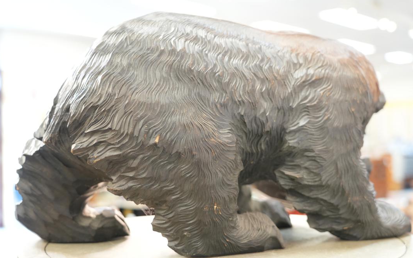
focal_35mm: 51
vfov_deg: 25.3
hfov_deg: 39.6
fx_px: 574
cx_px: 209
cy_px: 138
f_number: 4
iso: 3200
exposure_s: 1/50
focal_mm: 49
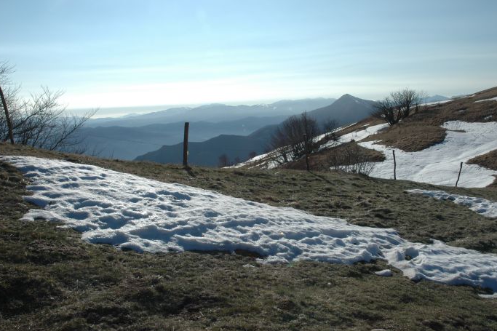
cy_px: 162
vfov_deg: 35.0
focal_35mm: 38
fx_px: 524
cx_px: 254
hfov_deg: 50.7
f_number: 11
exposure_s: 1/500
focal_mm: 24
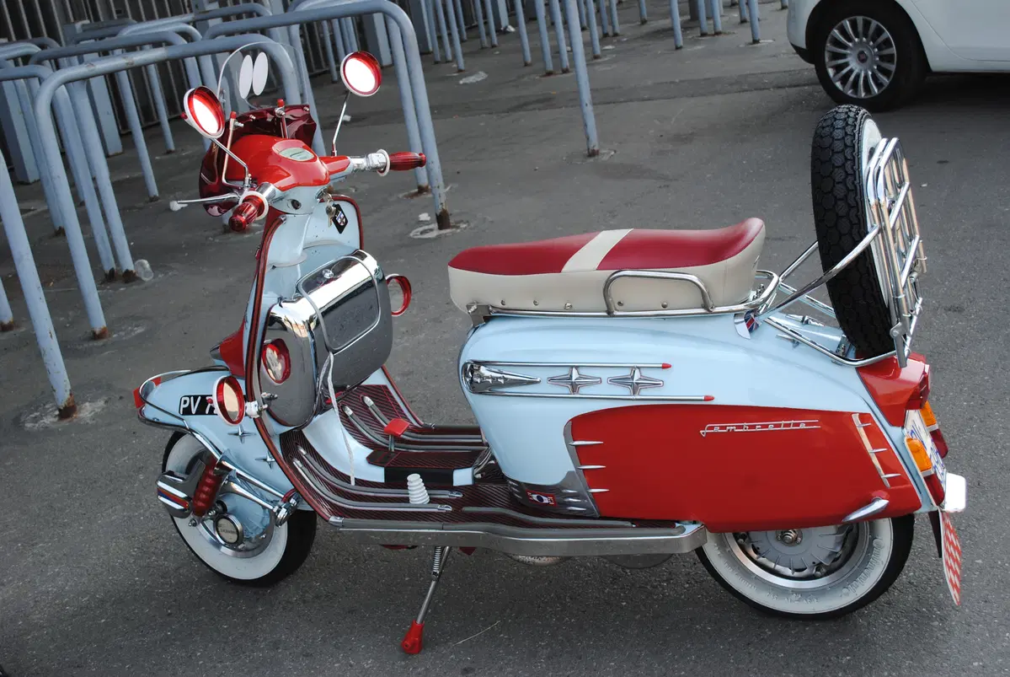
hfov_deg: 41.1
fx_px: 1348
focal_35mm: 48
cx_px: 505
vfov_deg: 28.2
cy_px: 338
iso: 140
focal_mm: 32
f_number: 5.6
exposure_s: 1/125
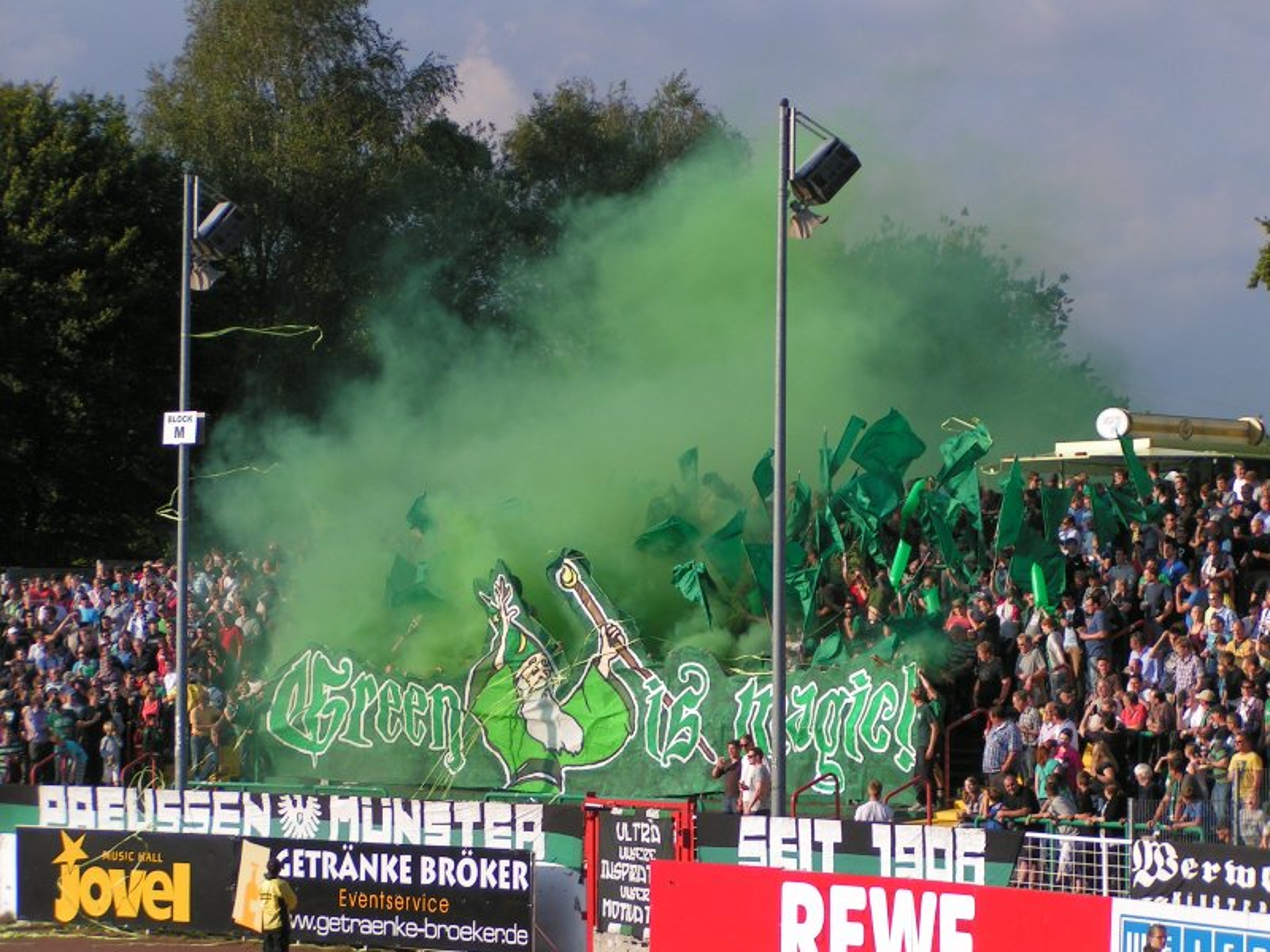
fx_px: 4586
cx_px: 635
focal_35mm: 125
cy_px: 476
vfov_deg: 11.9
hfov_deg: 15.8
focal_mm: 19.1
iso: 50
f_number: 3.5
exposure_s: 1/800
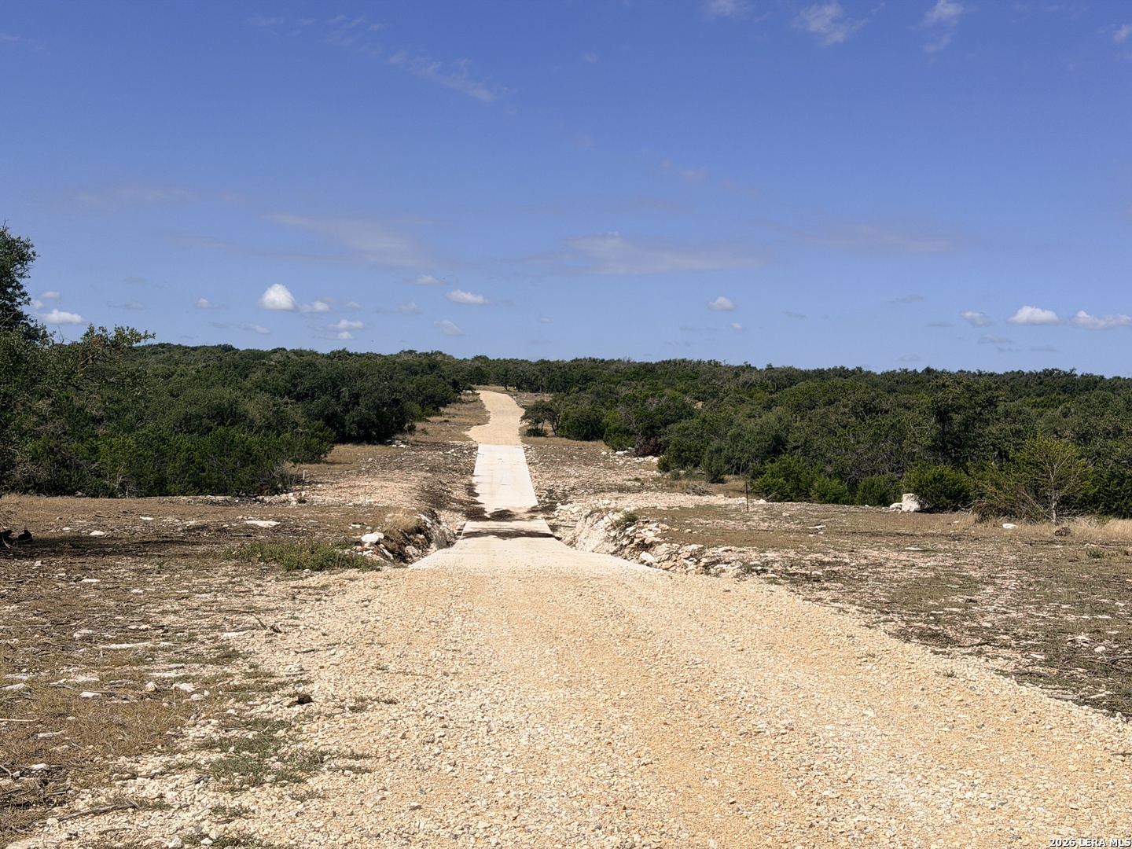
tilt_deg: -0.5
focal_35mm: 48
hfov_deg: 39.7
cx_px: 566
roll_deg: -0.1
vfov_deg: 30.3
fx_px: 1570
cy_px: 424
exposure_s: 1/8772
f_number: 1.78
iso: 64
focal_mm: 6.76
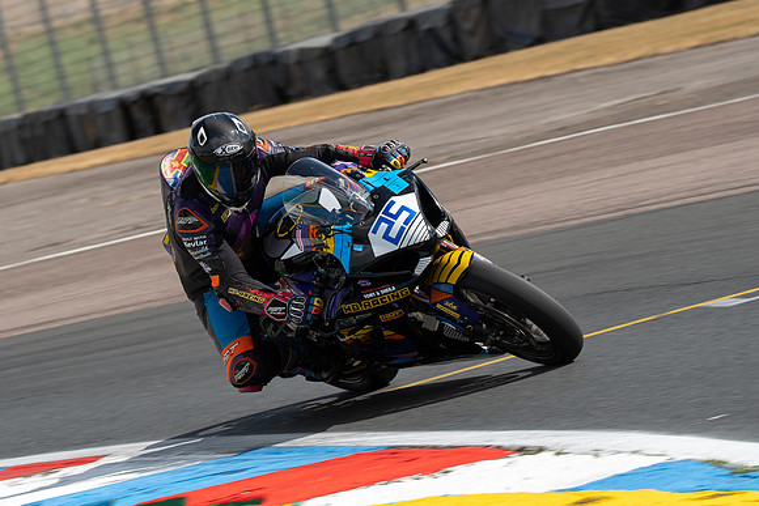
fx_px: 6248
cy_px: 241
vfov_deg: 4.6
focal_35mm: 296
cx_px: 354
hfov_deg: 7.0
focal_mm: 200
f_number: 9
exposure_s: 1/320
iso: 125
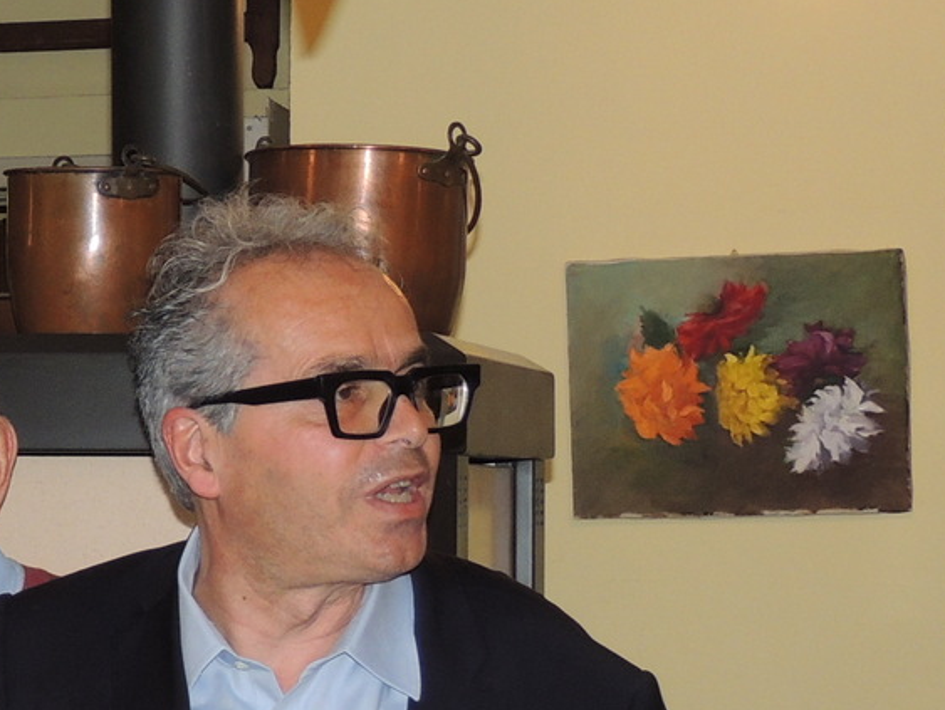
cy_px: 446
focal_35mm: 142
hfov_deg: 13.3
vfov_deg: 10.5
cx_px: -321
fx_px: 3879
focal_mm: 8.9
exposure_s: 1/40
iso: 200
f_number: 3.6
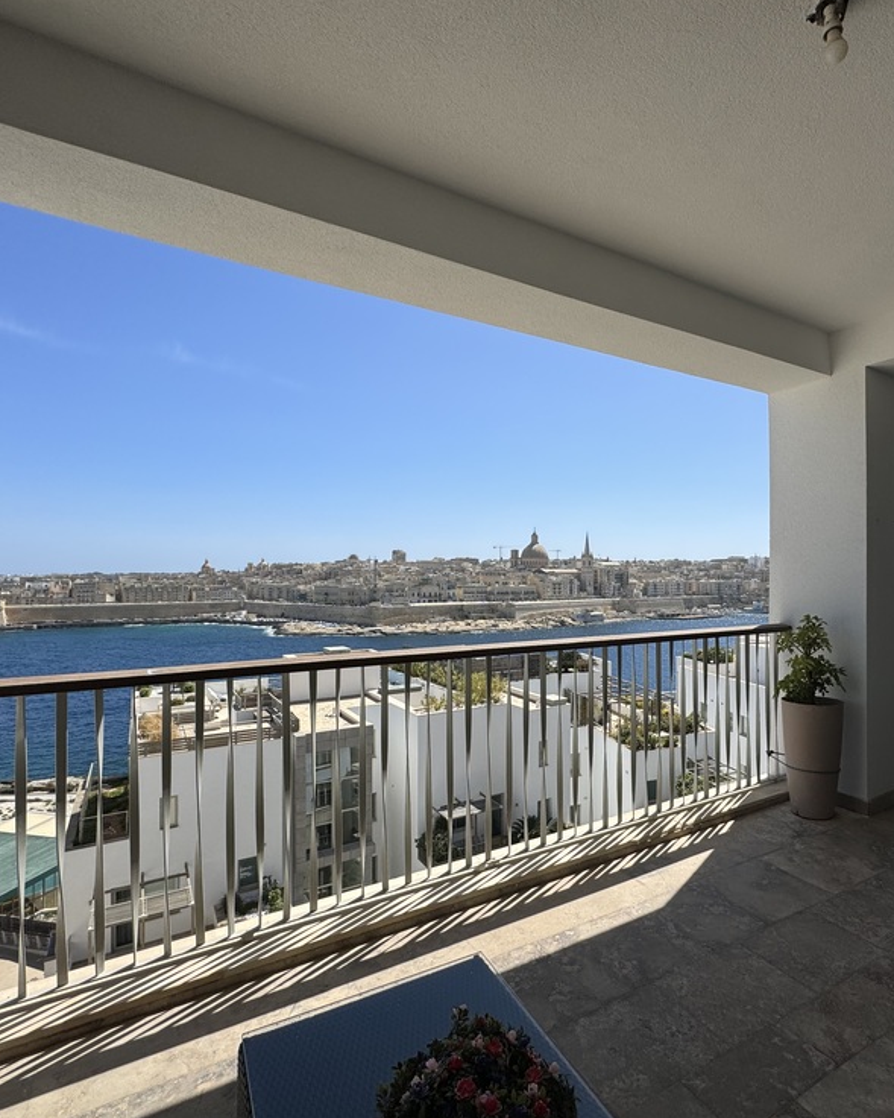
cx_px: 559
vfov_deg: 83.3
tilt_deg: +0.6
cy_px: 576
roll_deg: -0.4
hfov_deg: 69.7
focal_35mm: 19
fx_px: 628
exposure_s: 1/2985
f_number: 2.2
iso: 50
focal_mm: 2.22
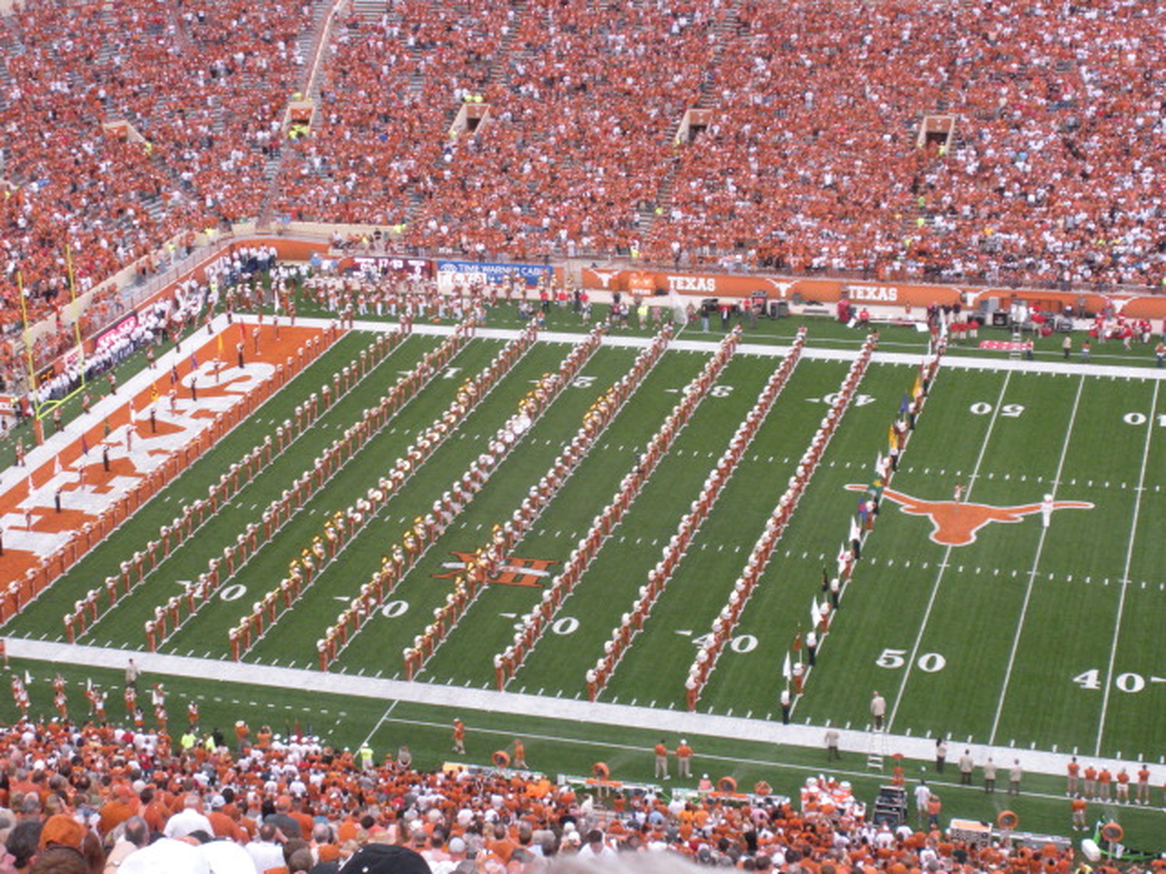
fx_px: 2156
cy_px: 437
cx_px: 583
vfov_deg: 22.9
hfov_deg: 30.3
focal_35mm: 64
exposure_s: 1/120
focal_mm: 11.2
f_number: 4.6
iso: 266
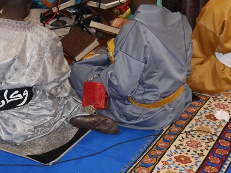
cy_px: 24
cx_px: 58
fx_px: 574
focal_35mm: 86
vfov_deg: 17.0
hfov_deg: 22.5
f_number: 4.4
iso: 1600
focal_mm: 20
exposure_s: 1/160
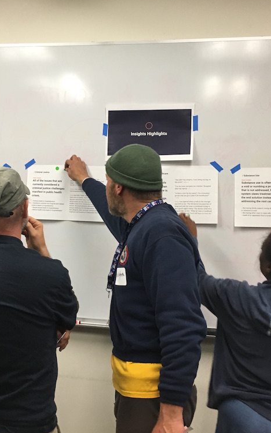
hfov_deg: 30.3
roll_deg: -1.4
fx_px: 496
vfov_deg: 47.2
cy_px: 214
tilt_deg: +0.1
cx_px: 93
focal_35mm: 42
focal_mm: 4.15
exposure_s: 1/30
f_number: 2.2
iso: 100
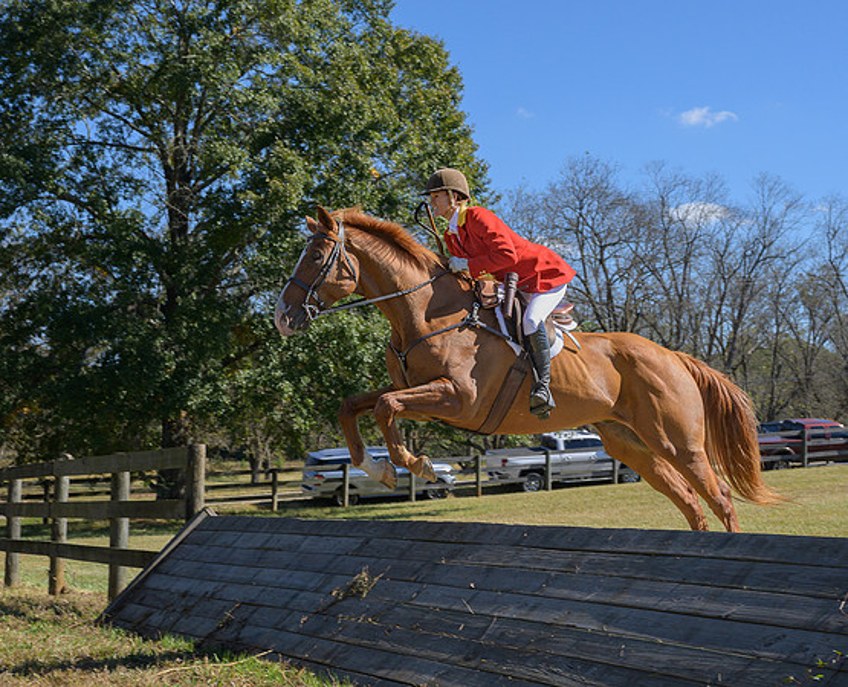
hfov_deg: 29.2
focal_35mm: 64
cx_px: 507
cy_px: 358
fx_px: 1624
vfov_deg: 23.9
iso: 200
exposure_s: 1/800
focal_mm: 44
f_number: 5.6
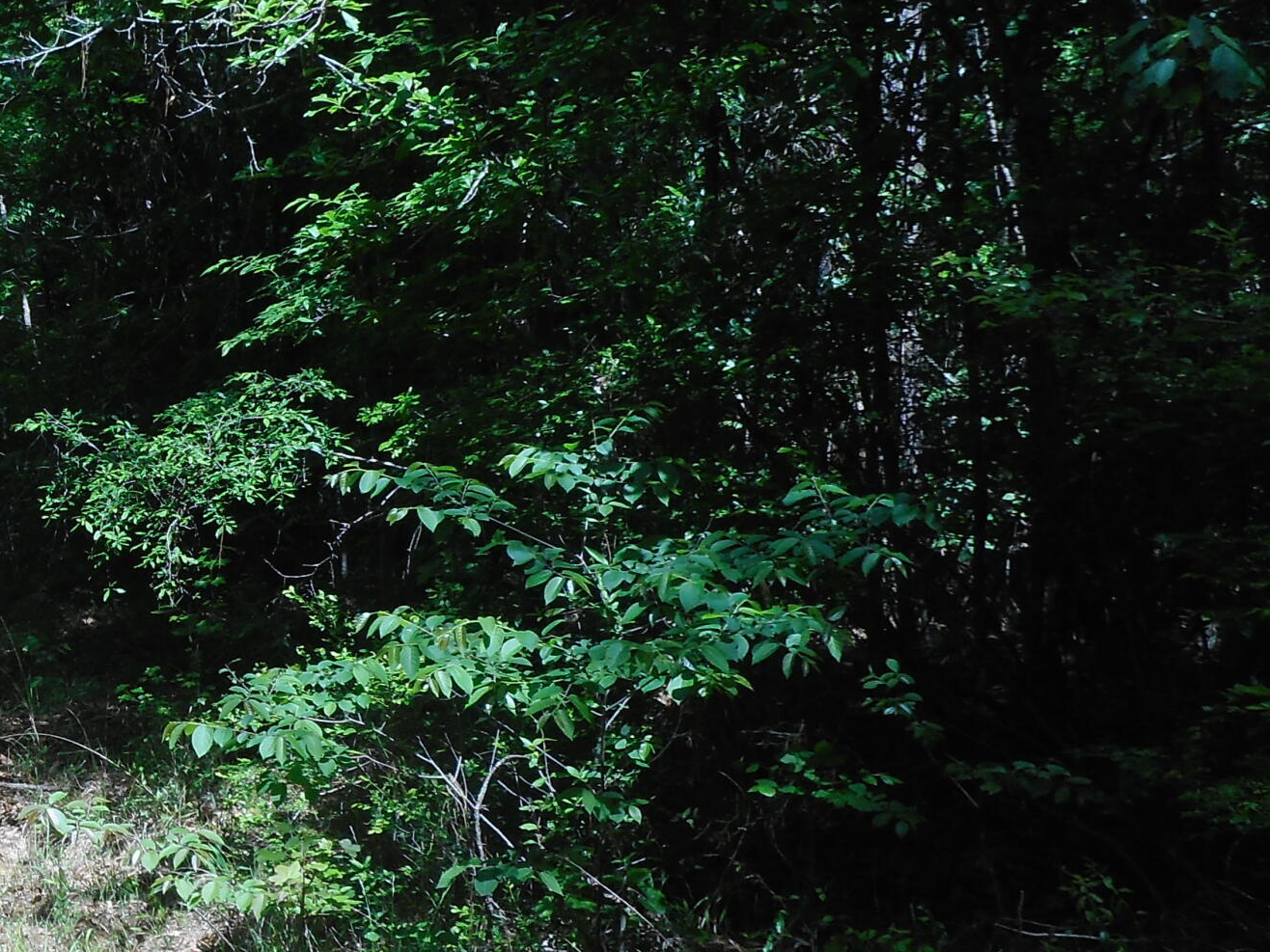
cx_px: -129
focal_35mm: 57
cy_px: 400
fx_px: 2091
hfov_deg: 30.2
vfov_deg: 25.6
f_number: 3.7
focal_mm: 4.5
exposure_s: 1/320
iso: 80
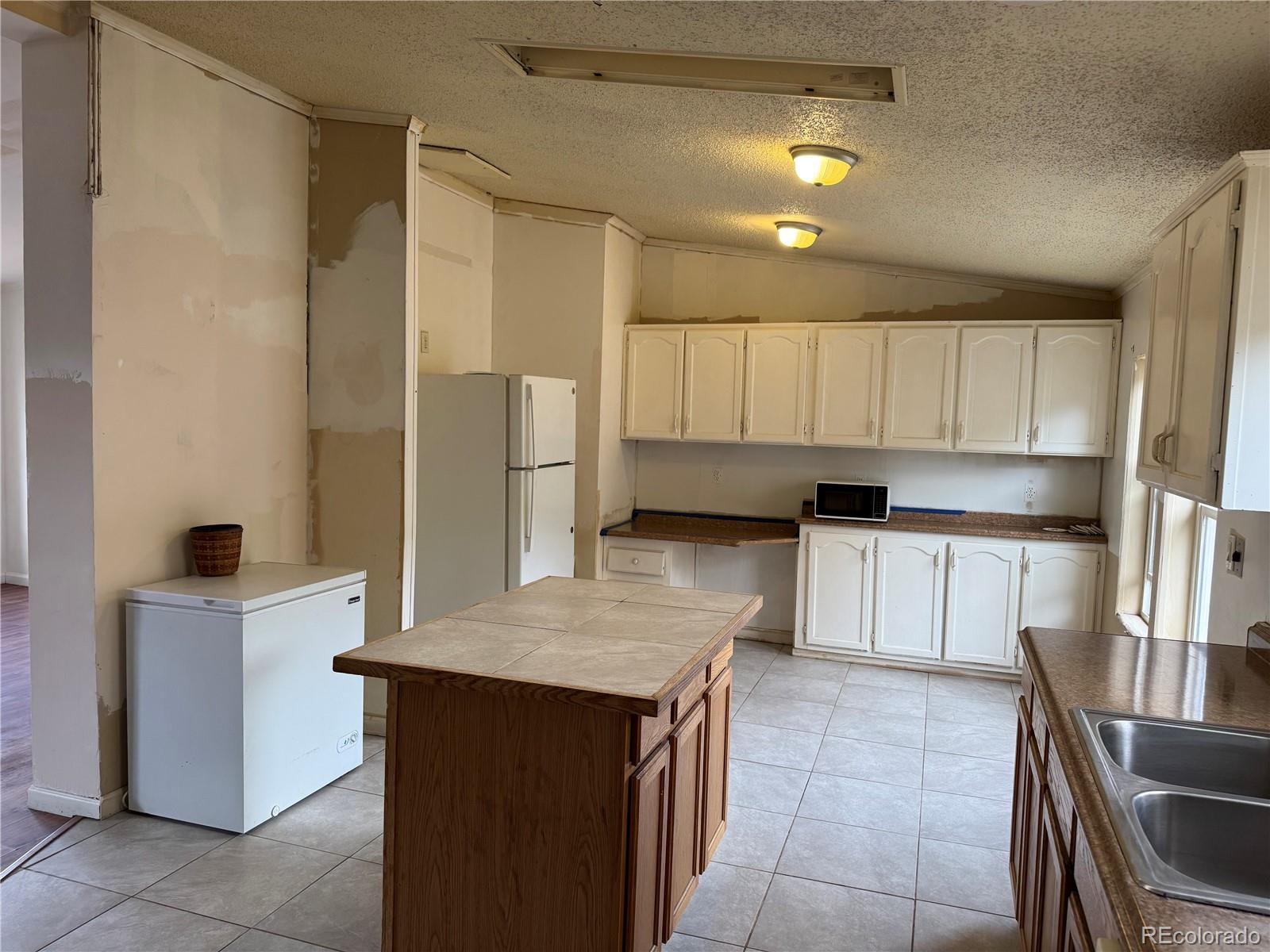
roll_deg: -1.9
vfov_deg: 56.8
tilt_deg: -4.8
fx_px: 881
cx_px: 635
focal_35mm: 24
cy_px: 476
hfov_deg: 71.6
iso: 125
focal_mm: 6.76
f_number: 1.78
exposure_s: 1/120
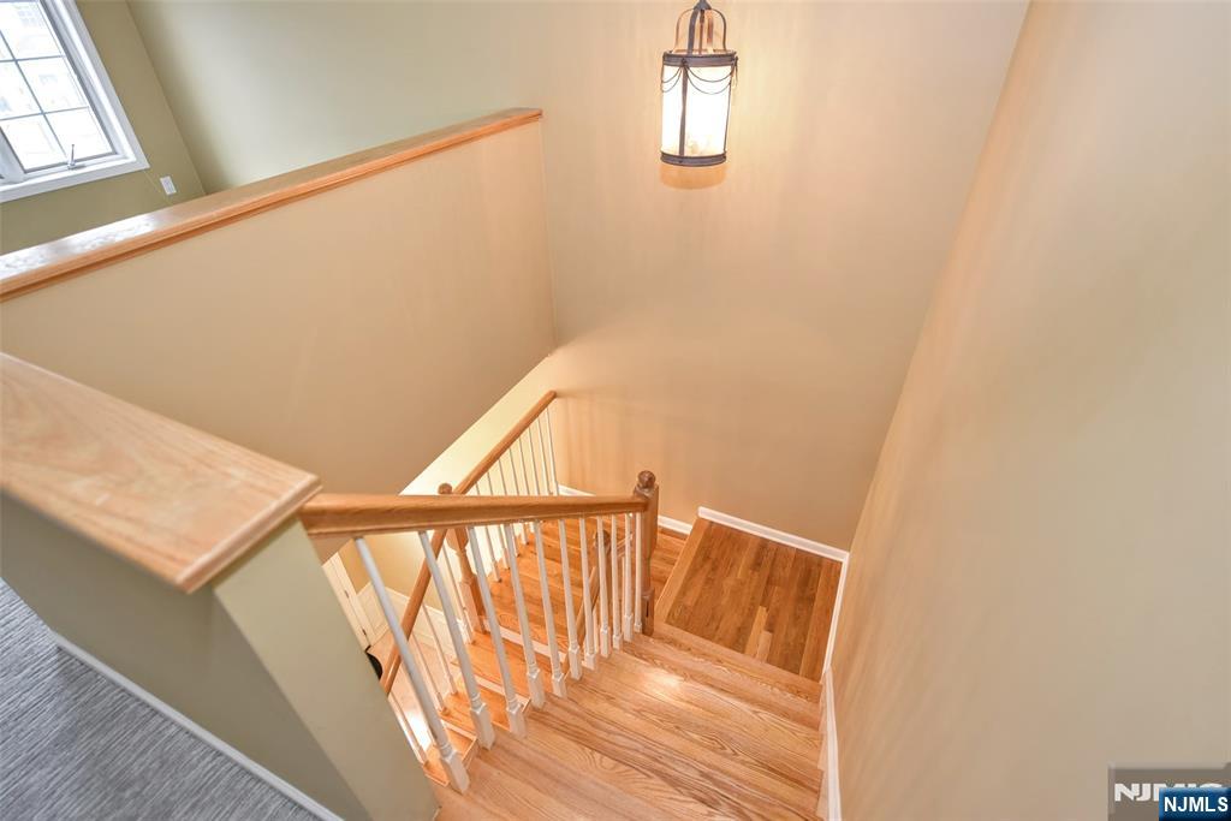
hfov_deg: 93.3
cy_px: 410
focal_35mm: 17
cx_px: 616
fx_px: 581
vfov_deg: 70.5
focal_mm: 17
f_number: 2.8
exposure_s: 1/60
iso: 800
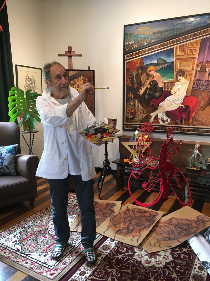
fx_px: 235
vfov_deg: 61.7
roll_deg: +0.6
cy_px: 140
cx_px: 105
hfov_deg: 48.2
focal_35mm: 29
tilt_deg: -11.1
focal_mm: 4.15
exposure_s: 1/30
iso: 160
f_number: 2.2
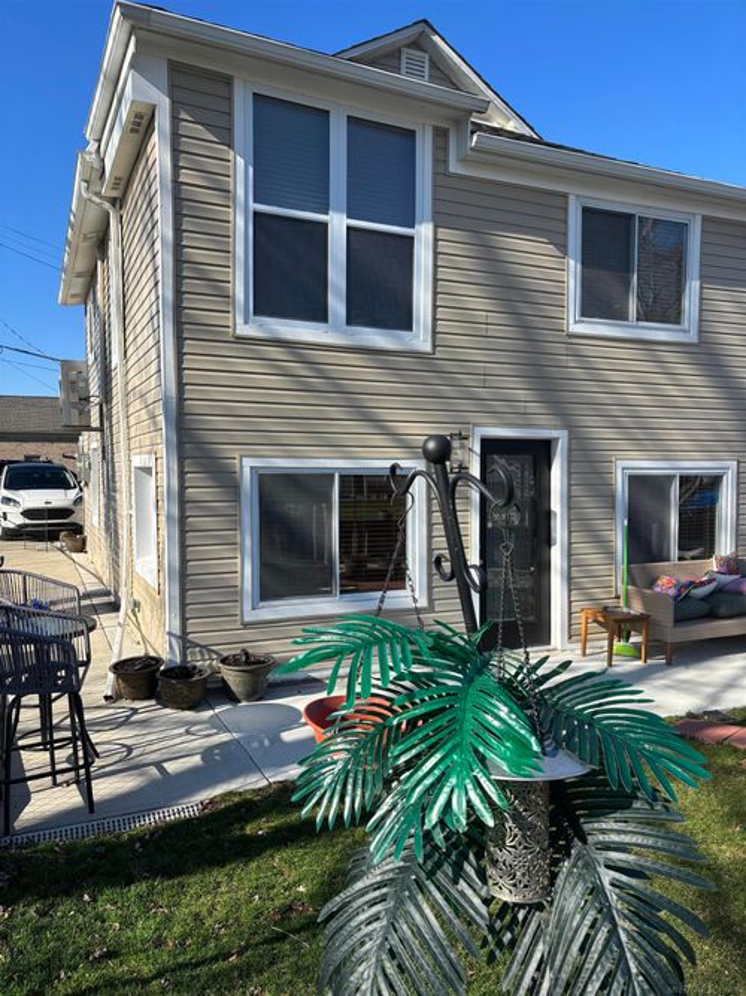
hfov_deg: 53.0
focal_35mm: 26
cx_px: 373
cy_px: 498
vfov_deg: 67.3
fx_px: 747
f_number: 1.6
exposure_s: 1/2193
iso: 50
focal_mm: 5.96
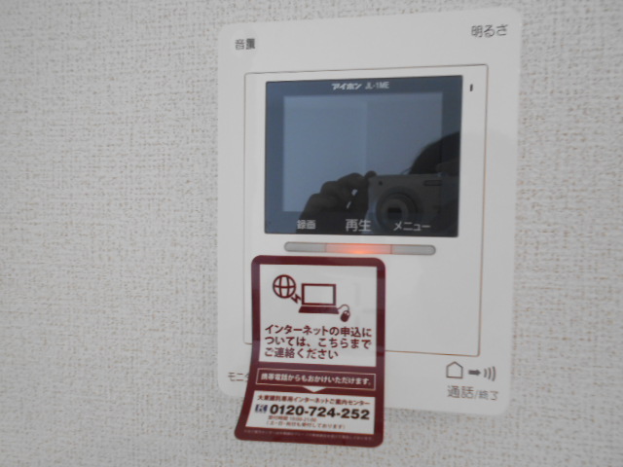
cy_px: 234
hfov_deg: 67.3
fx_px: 468
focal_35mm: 26
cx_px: 312
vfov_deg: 53.1
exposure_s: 1/30
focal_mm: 4.6
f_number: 3.2
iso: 180
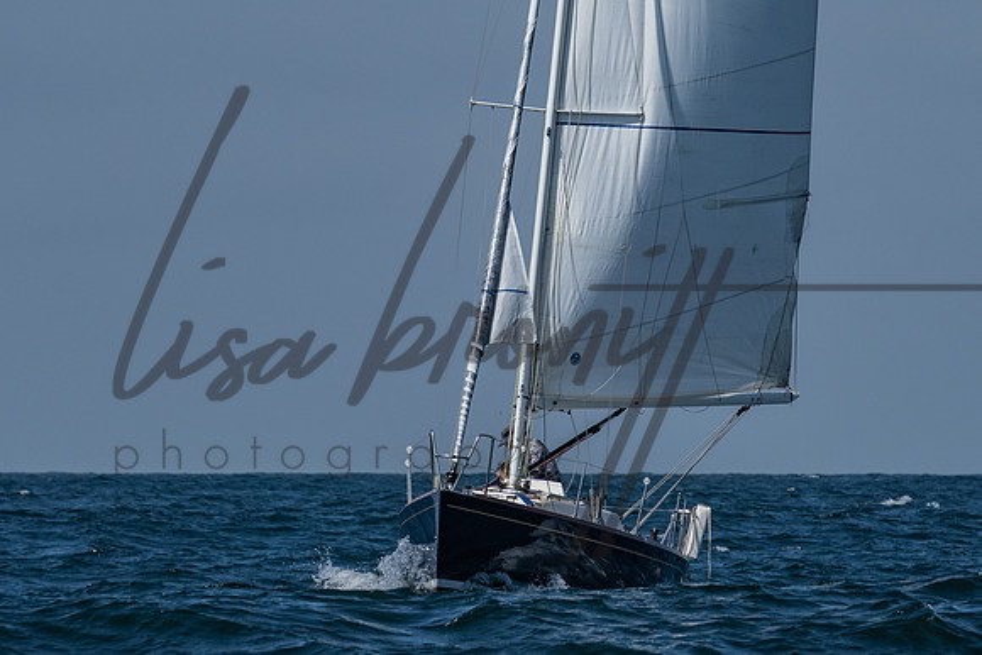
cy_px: 125
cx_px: 493
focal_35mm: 474
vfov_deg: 2.9
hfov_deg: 4.3
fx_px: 12936
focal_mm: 200
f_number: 6.3
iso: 200
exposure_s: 1/2500
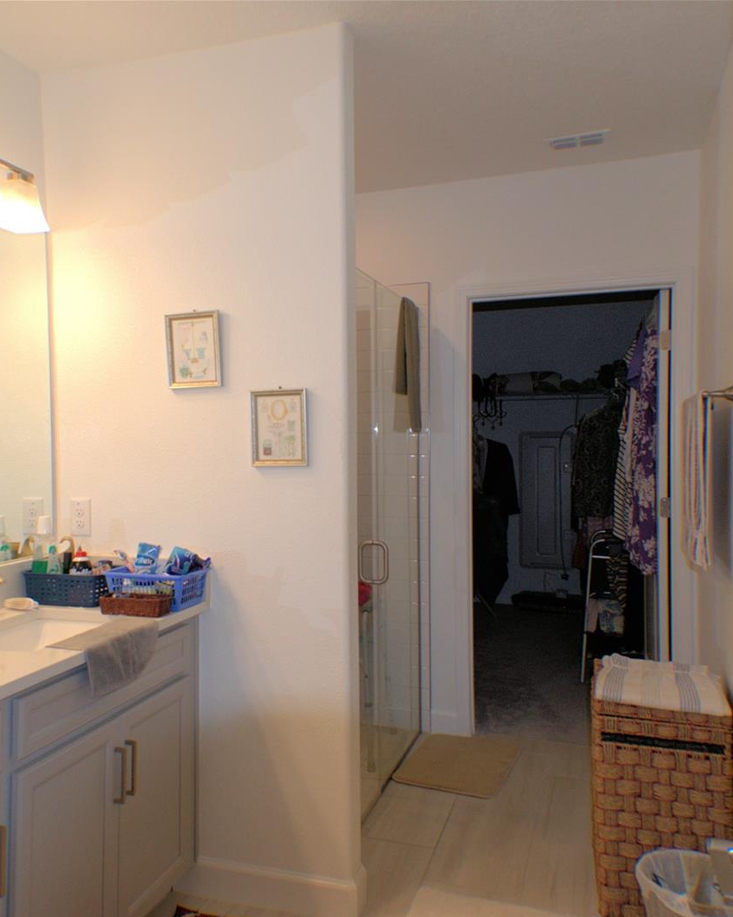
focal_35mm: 51
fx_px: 1383
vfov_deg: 36.7
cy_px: 461
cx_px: 307
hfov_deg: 29.6
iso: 500
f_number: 5.6
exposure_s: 1/125
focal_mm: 24
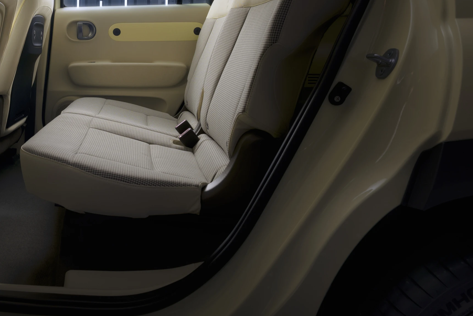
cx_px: 87
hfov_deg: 50.7
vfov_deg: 36.3
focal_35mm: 35
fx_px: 460
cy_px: 54
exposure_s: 8
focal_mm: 20
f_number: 10
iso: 50
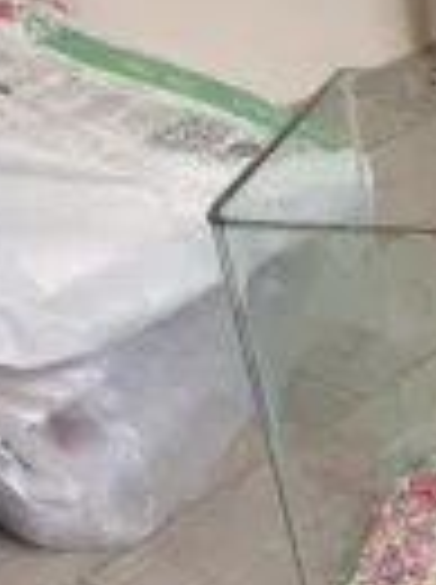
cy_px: 711
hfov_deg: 18.5
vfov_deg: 24.7
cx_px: 638
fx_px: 1196
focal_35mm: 71
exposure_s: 1/33
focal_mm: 5.54
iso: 400
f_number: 1.8
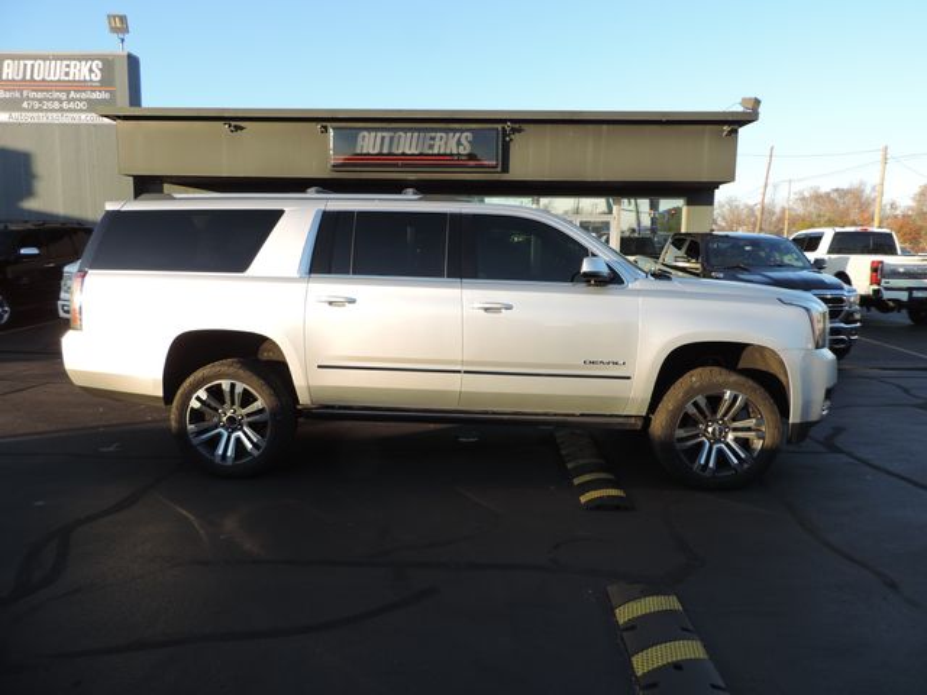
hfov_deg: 71.6
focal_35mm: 24
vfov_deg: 56.8
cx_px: 464
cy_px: 348
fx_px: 643
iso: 80
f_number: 3
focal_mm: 4.3
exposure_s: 1/320
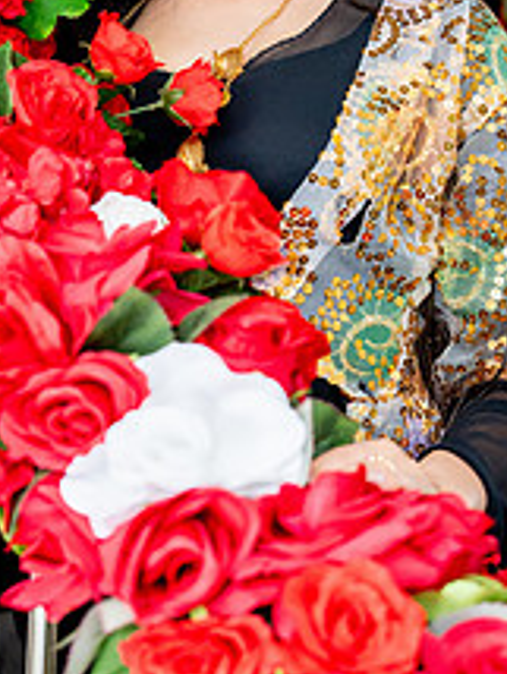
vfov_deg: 19.6
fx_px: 1929
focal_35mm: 99
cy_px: 157
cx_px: 173
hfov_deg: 14.9
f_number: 2.8
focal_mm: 49
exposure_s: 1/200
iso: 800
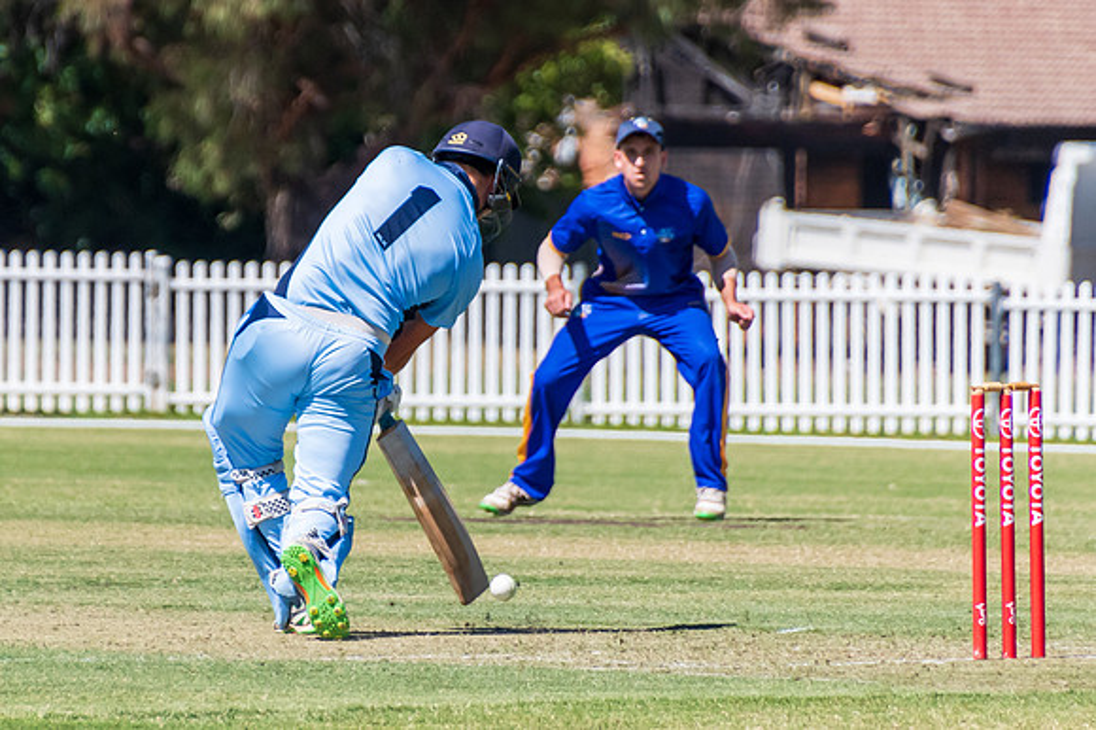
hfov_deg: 2.1
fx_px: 29953
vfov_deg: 1.4
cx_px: 387
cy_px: 286
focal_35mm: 984
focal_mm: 400
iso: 400
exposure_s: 1/2500
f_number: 6.3
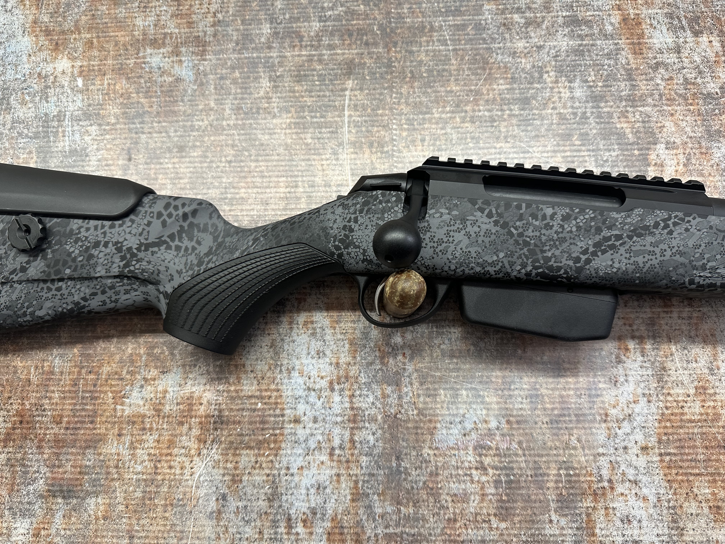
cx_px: 362
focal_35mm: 24
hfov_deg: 71.6
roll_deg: +1.5
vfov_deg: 56.8
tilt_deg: +9.3
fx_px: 503
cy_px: 272
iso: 200
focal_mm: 6.86
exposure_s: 1/100
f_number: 1.78
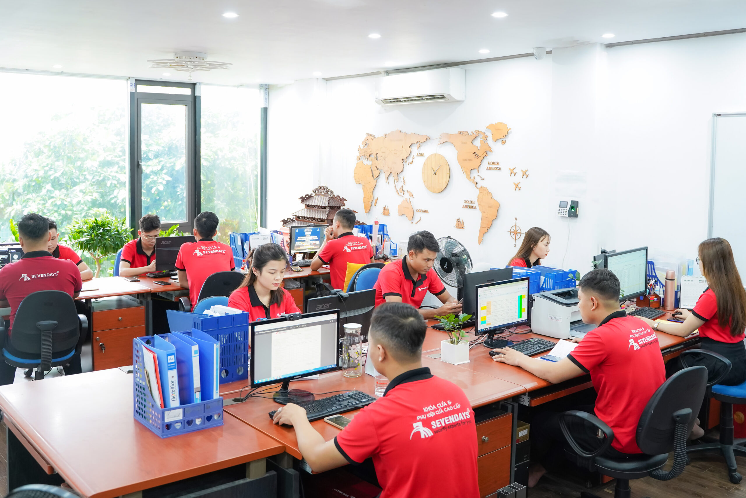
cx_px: 373
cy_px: 249
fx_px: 622
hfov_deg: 61.9
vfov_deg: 43.6
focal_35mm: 30
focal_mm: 30
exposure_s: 1/100
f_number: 3.5
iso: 2000
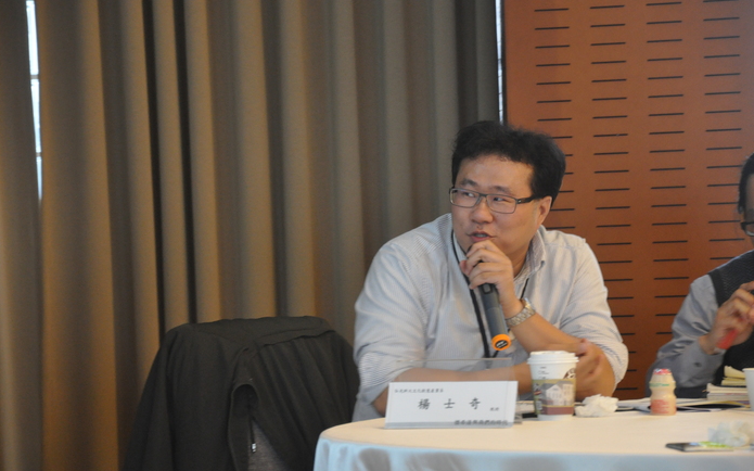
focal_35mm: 162
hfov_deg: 13.0
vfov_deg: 8.1
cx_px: 379
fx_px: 3318
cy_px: 239
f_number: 5.6
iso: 1600
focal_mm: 105
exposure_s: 1/20
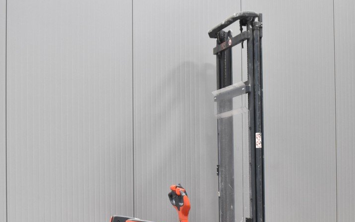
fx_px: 569
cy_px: 180
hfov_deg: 34.6
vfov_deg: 21.7
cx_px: 203
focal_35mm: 59
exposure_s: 1/30
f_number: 4.5
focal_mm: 23
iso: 1600
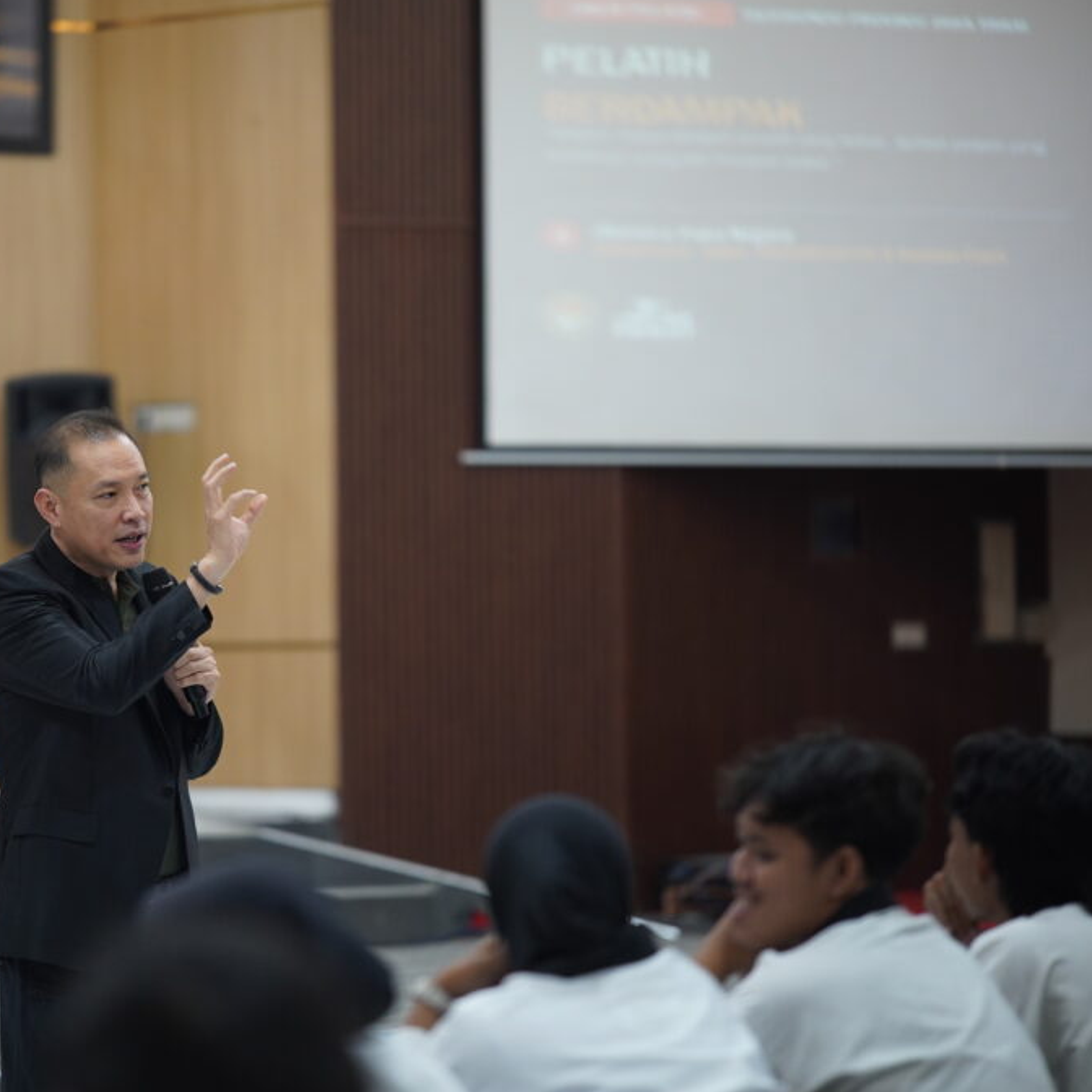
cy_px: 544
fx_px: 5198
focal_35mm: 146
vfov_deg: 12.0
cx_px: 294
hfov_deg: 12.0
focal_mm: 75
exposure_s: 1/200
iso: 500
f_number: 1.2
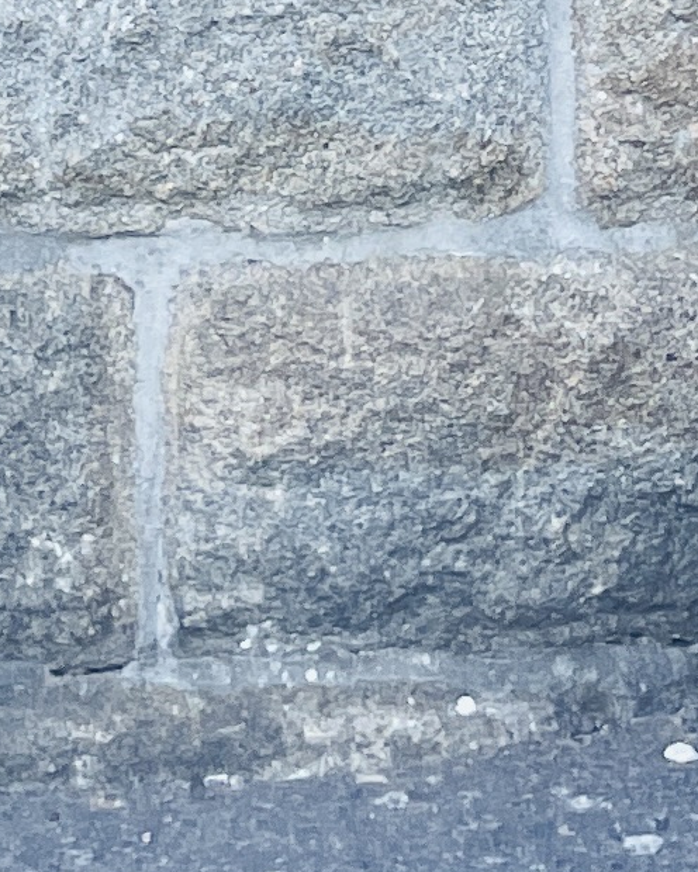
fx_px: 4261
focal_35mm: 165
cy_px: -1451
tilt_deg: +7.3
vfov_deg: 9.8
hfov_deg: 9.4
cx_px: 191
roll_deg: -1.0
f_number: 1.6
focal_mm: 4.2
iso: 40
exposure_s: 1/121
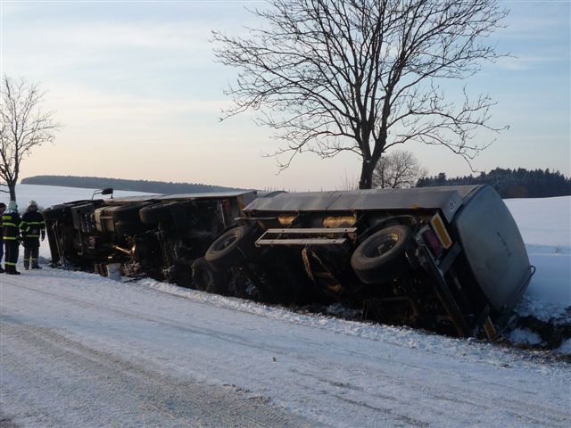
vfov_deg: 31.5
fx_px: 759
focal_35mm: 46
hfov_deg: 41.2
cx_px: 286
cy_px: 214
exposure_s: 1/400
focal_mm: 5.2
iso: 100
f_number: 4
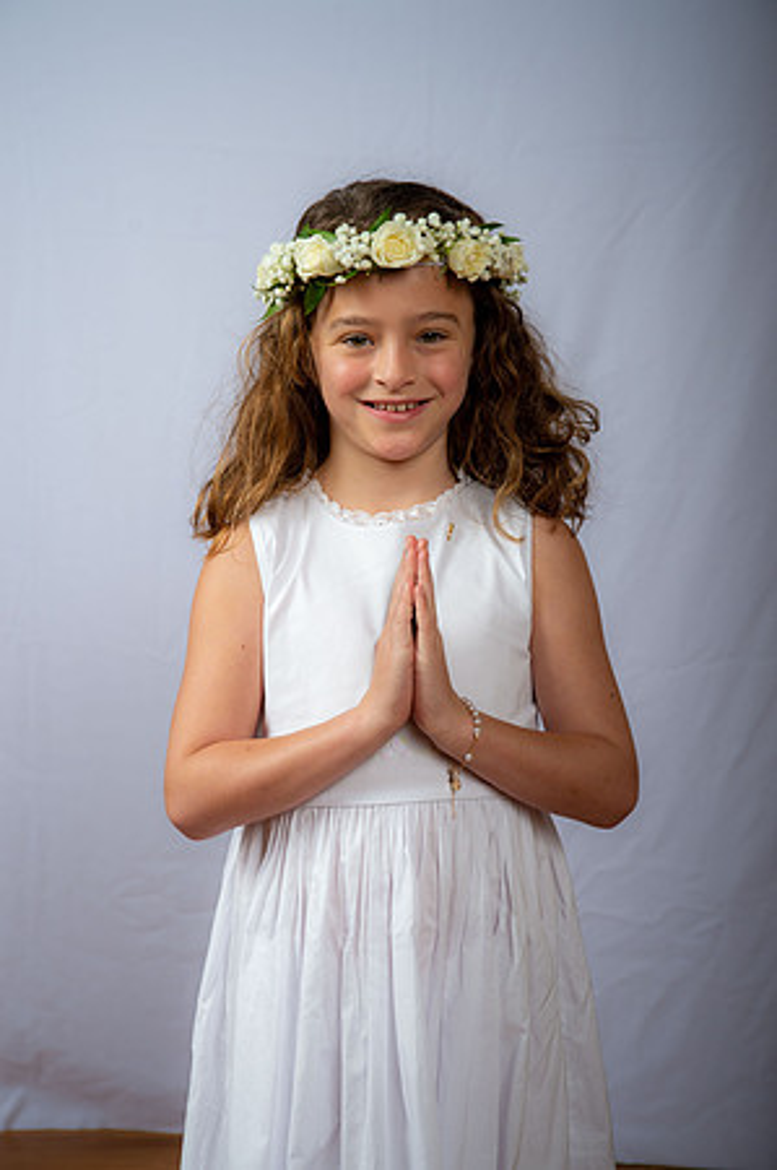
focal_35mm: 66
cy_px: 585
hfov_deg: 20.6
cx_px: 388
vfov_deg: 30.5
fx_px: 2142
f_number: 6.3
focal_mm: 66
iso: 250
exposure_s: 1/200
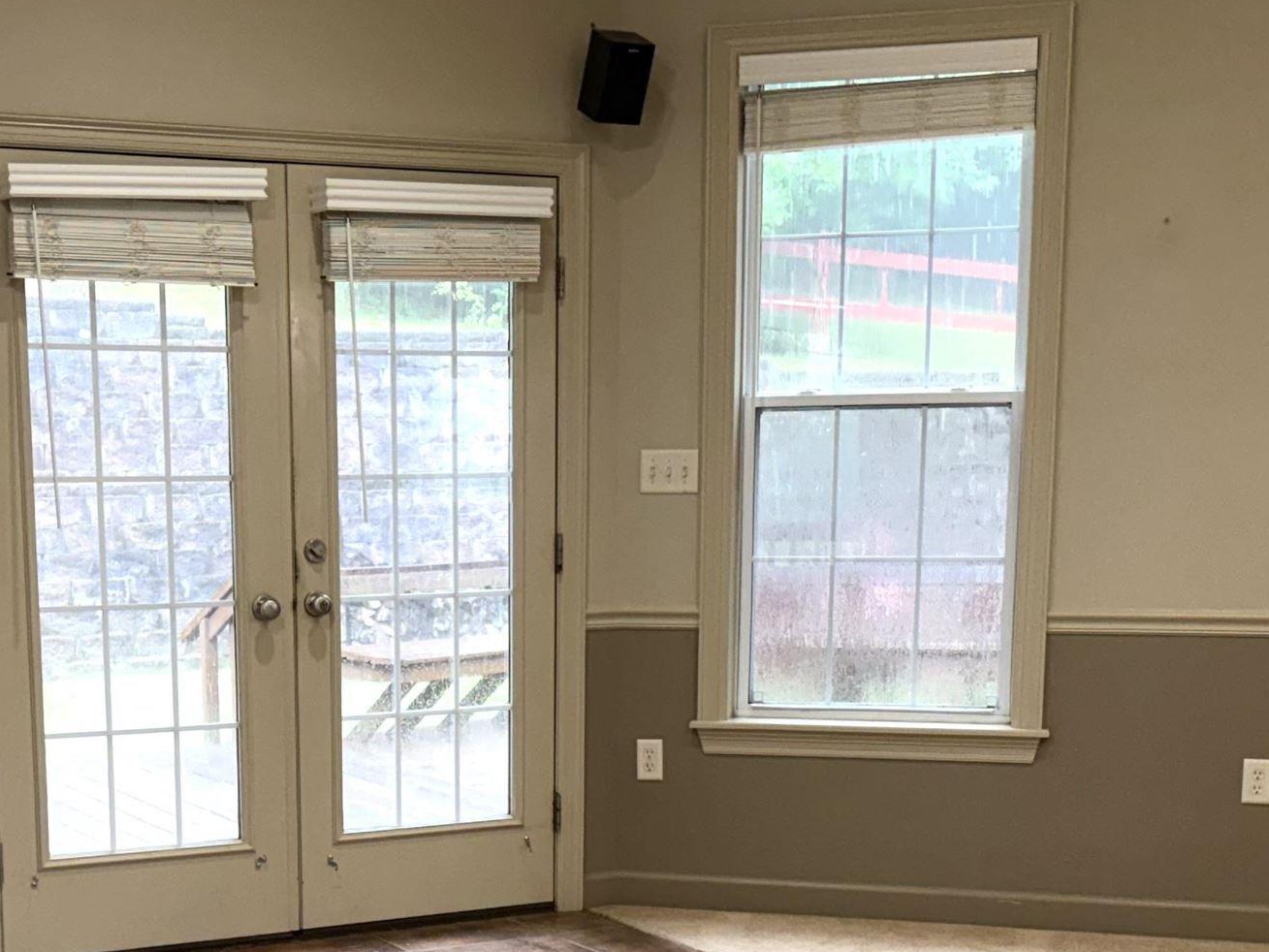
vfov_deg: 23.3
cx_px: 433
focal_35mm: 61
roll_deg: +1.6
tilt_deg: -10.6
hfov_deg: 31.5
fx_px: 2236
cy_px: 876
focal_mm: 5.96
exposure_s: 1/60
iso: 200
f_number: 1.6
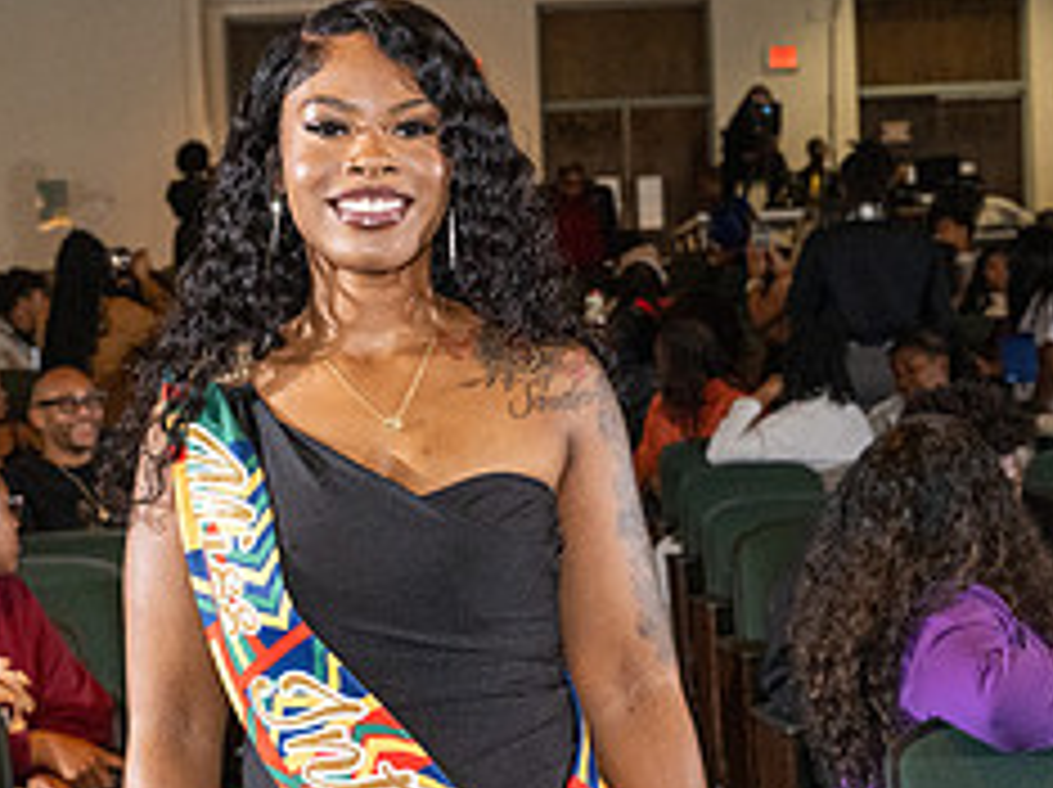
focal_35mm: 86
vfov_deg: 17.1
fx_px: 2613
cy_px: 462
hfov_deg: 22.7
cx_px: 382
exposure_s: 1/200
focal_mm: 36
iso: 3200
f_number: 5.6
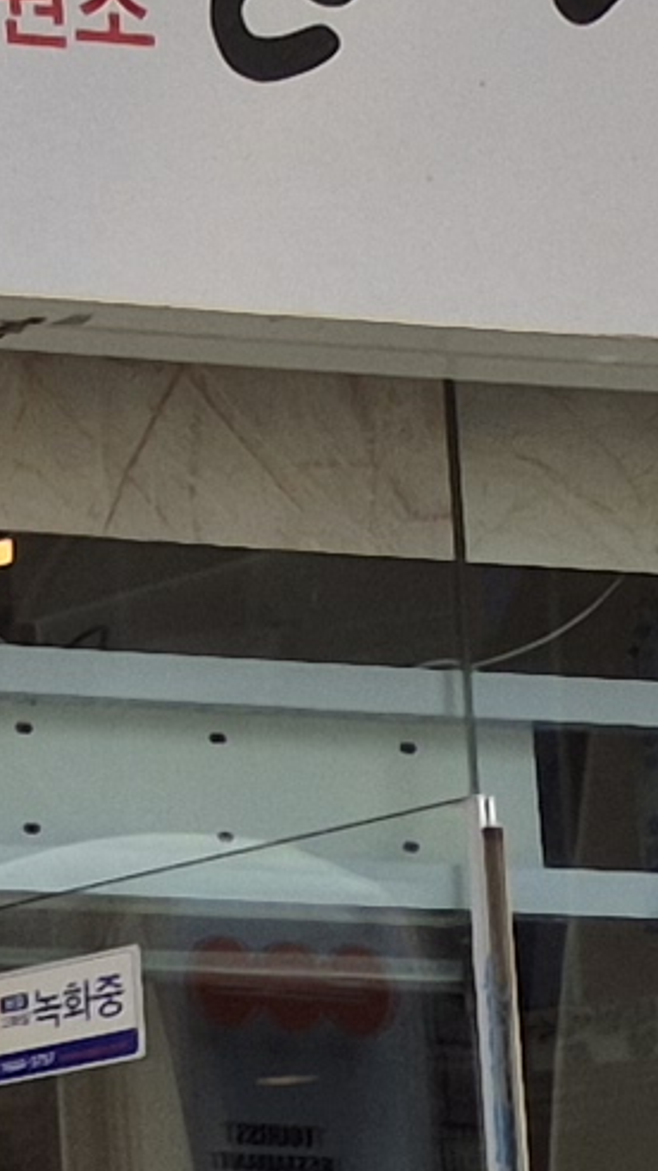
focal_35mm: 204
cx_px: -3075
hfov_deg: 4.6
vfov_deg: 10.4
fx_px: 6331
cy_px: 1393
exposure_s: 1/1020
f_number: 1.8
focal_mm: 5.4
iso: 25
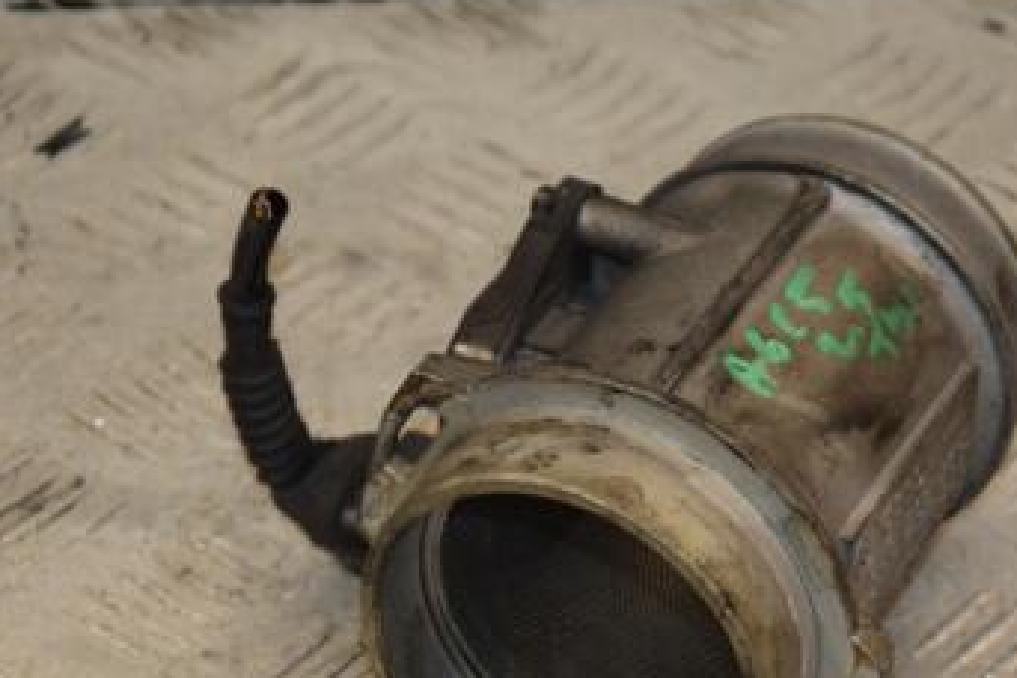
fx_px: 5198
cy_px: 517
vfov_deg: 7.5
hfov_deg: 11.2
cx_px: 717
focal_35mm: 184
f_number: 5.6
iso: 800
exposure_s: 1/200
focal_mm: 70
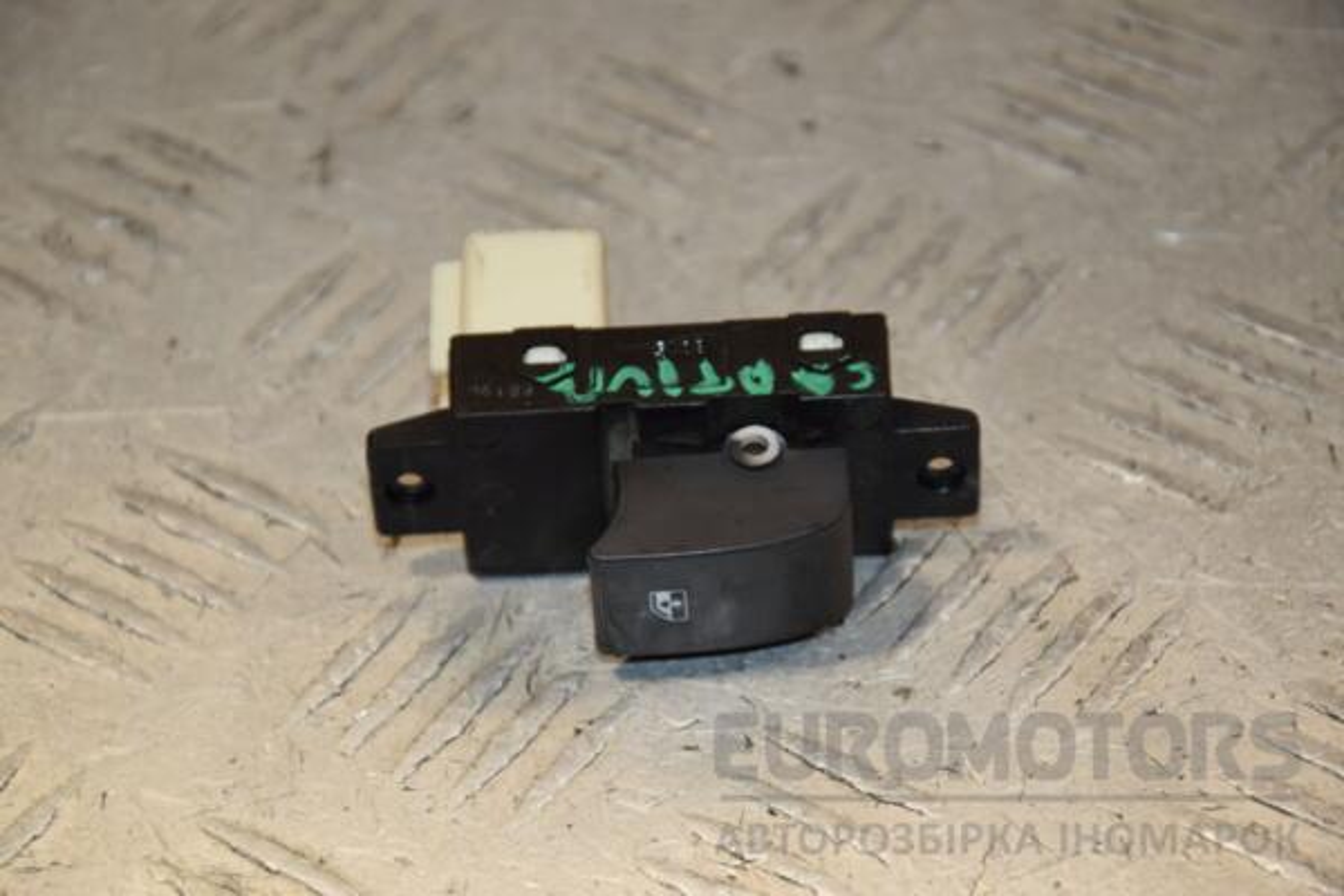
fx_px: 5880
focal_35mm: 158
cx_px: 672
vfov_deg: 8.7
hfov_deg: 13.0
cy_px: 448
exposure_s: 1/200
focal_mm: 105
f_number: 7.1
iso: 800
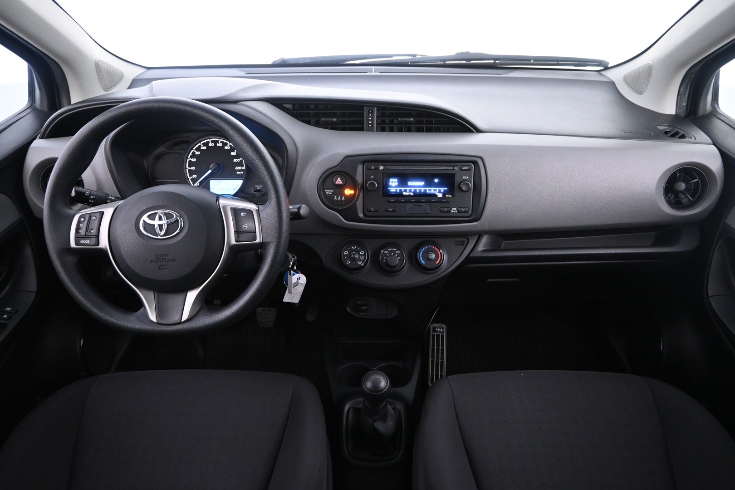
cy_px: 245
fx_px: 490
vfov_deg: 53.1
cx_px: 368
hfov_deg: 73.7
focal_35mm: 24
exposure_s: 1/25
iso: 3200
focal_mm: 16
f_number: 3.5
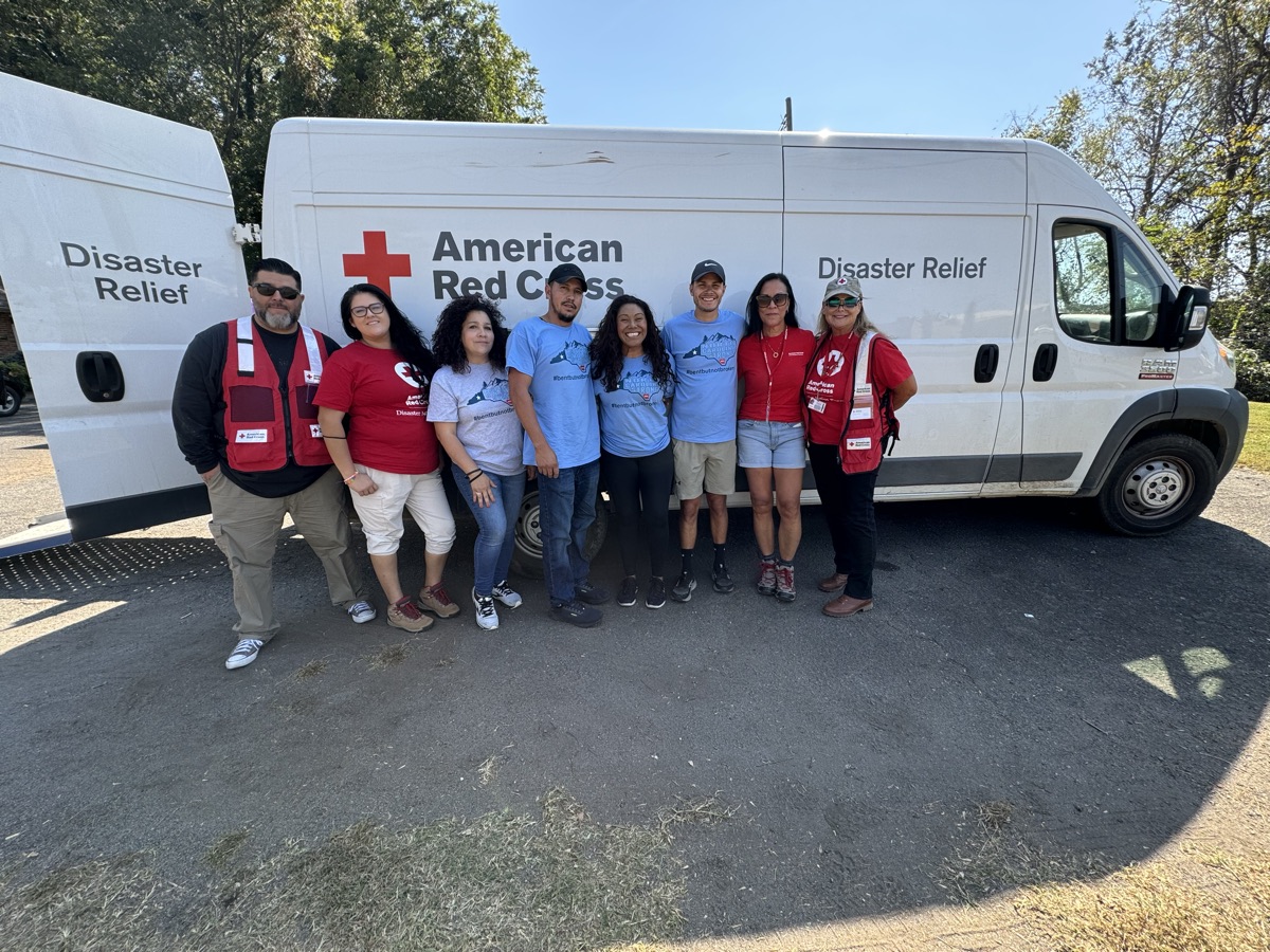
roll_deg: +1.3
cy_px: 476
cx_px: 635
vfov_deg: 85.7
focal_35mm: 14
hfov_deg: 102.1
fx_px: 514
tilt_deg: -13.2
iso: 40
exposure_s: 1/390
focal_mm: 2.22
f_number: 2.2
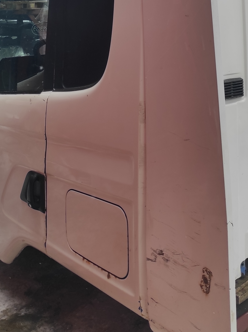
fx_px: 564
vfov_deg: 30.9
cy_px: 18
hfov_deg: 24.3
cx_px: 209
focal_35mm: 59
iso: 102
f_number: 1.89
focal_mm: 5.43
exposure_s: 1/100
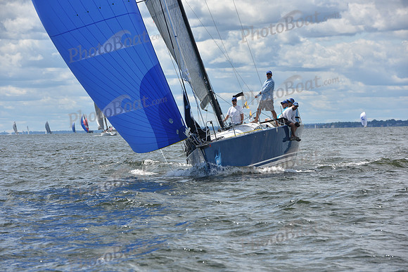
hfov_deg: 10.3
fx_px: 2267
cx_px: 204
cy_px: 136
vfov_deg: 6.9
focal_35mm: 200
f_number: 11
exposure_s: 1/800
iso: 250
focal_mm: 200
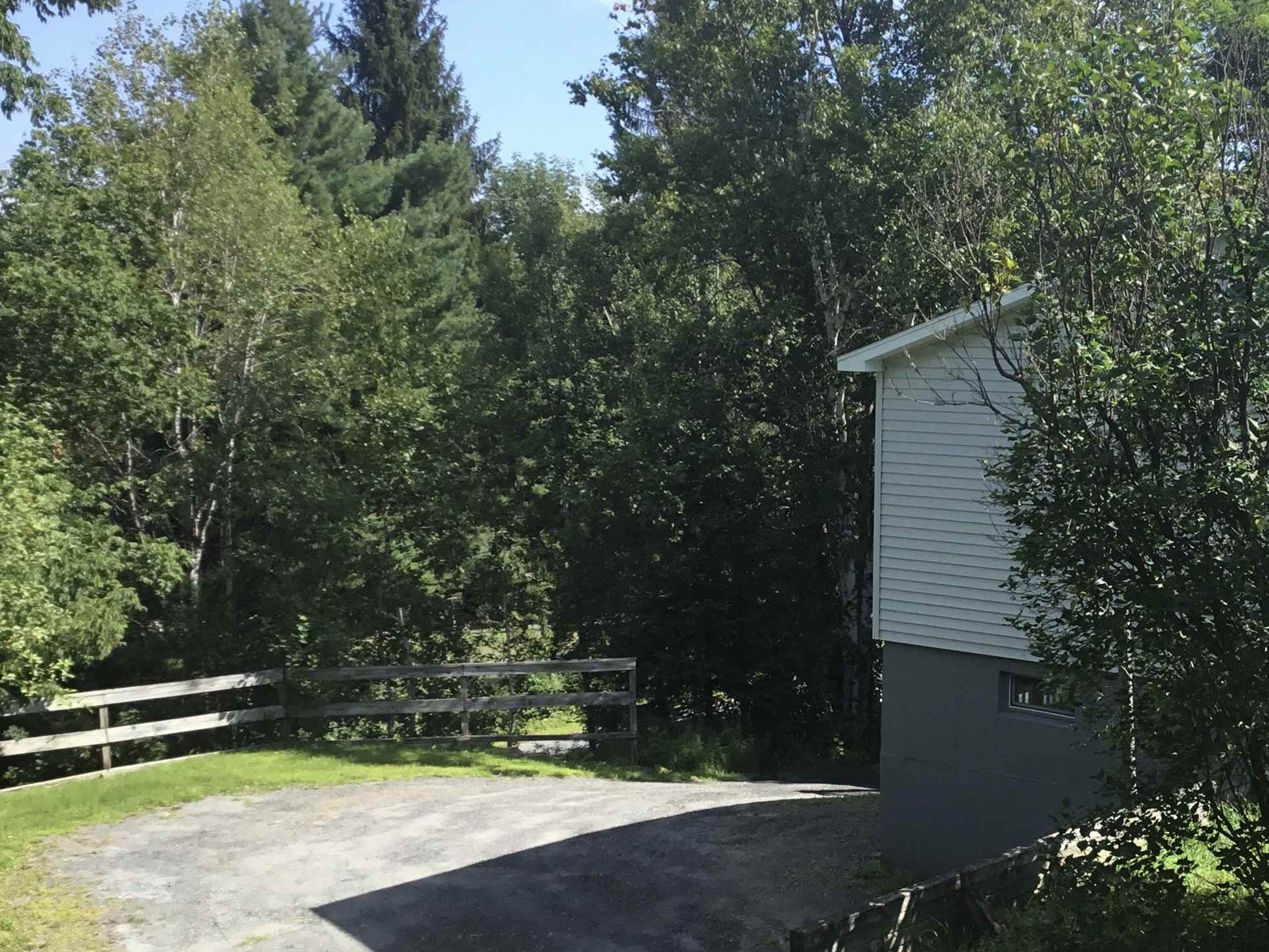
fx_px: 1796
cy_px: 496
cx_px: 995
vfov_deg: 29.7
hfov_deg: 37.7
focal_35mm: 49
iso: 25
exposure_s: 1/497
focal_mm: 3.3
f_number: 2.4
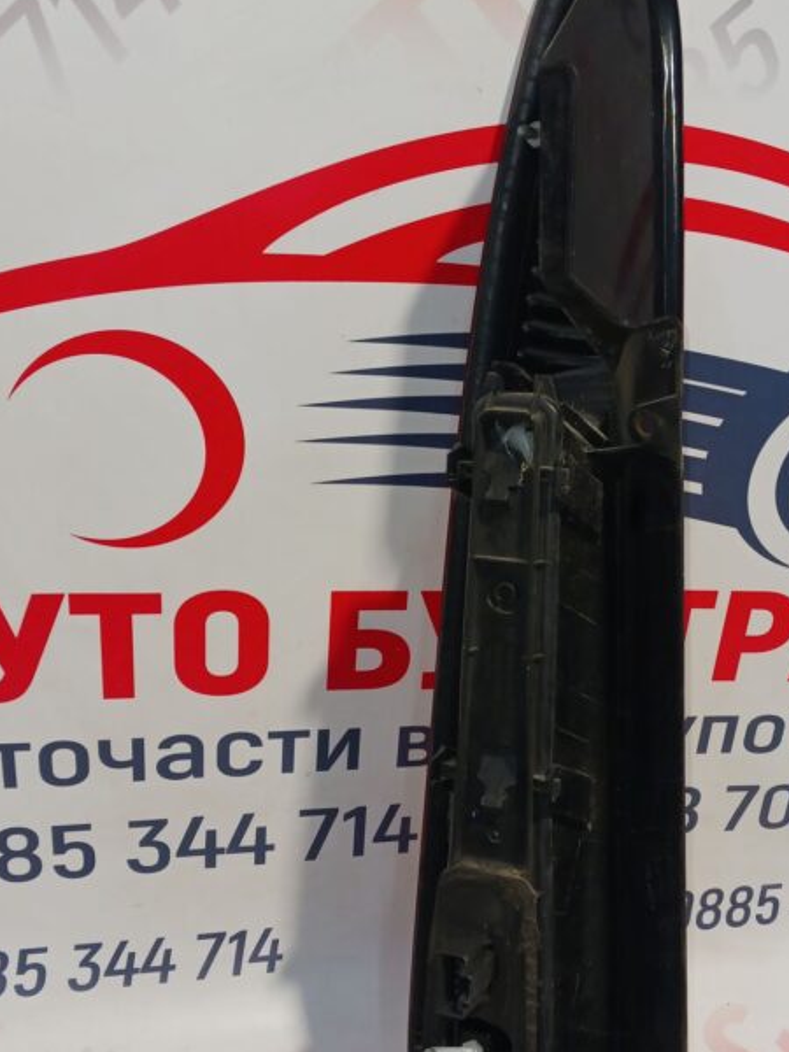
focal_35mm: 42
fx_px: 1276
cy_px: 641
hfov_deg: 34.0
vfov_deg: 44.5
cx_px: 544
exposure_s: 1/50
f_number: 1.8
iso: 160
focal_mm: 4
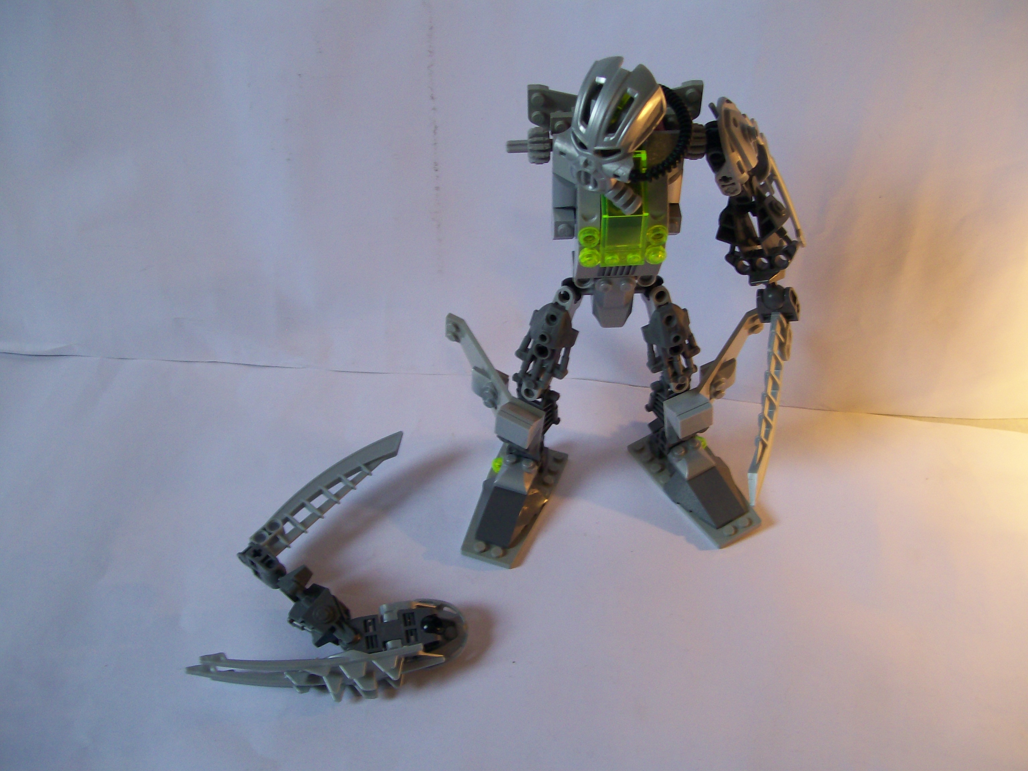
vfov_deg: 39.7
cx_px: 514
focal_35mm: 36
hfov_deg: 51.4
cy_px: 386
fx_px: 1069
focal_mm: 6
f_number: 2.7
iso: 81
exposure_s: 1/32
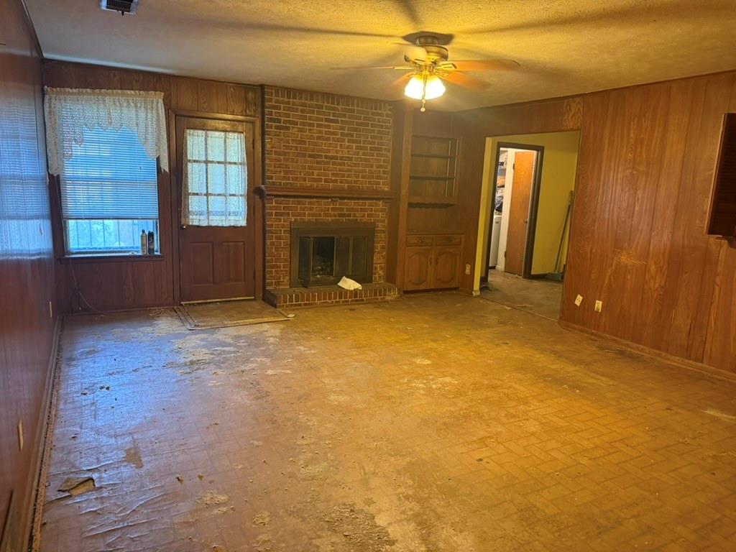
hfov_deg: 71.6
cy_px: 276
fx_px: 510
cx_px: 368
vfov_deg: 56.8
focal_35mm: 24
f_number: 1.78
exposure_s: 1/60
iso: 640
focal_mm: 6.76
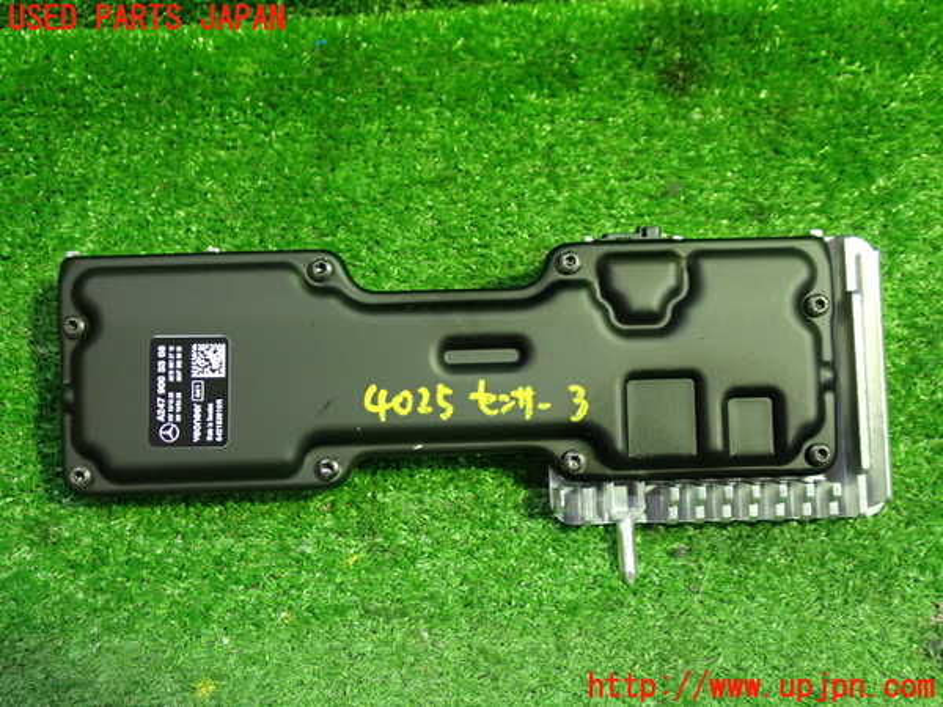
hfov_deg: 45.8
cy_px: 354
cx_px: 472
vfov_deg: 35.1
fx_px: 1117
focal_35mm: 41
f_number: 2.8
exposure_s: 1/40
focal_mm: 7.31
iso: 640
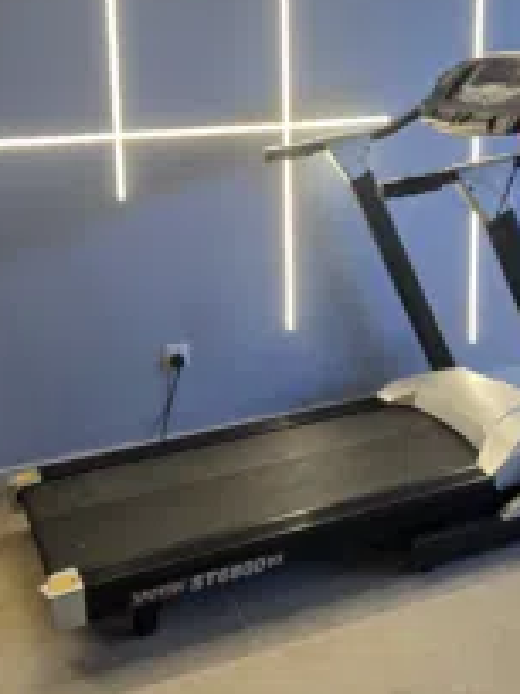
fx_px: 901
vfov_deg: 41.1
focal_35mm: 45
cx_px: 282
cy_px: 194
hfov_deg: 32.2
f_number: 1.7
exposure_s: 1/100
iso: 125
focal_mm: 6.3
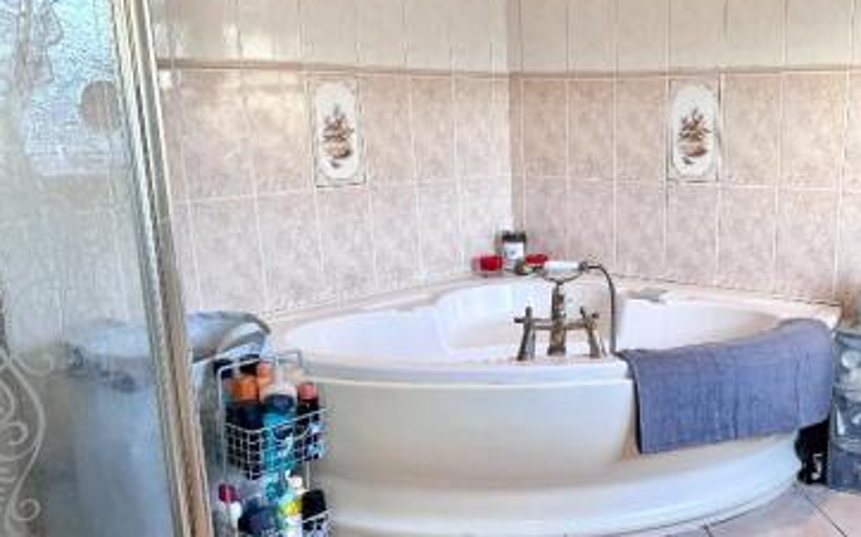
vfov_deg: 31.1
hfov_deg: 47.0
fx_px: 962
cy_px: 334
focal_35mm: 41
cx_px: 610
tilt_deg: -14.1
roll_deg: +0.0
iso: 160
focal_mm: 6.86
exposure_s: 1/50
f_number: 1.78
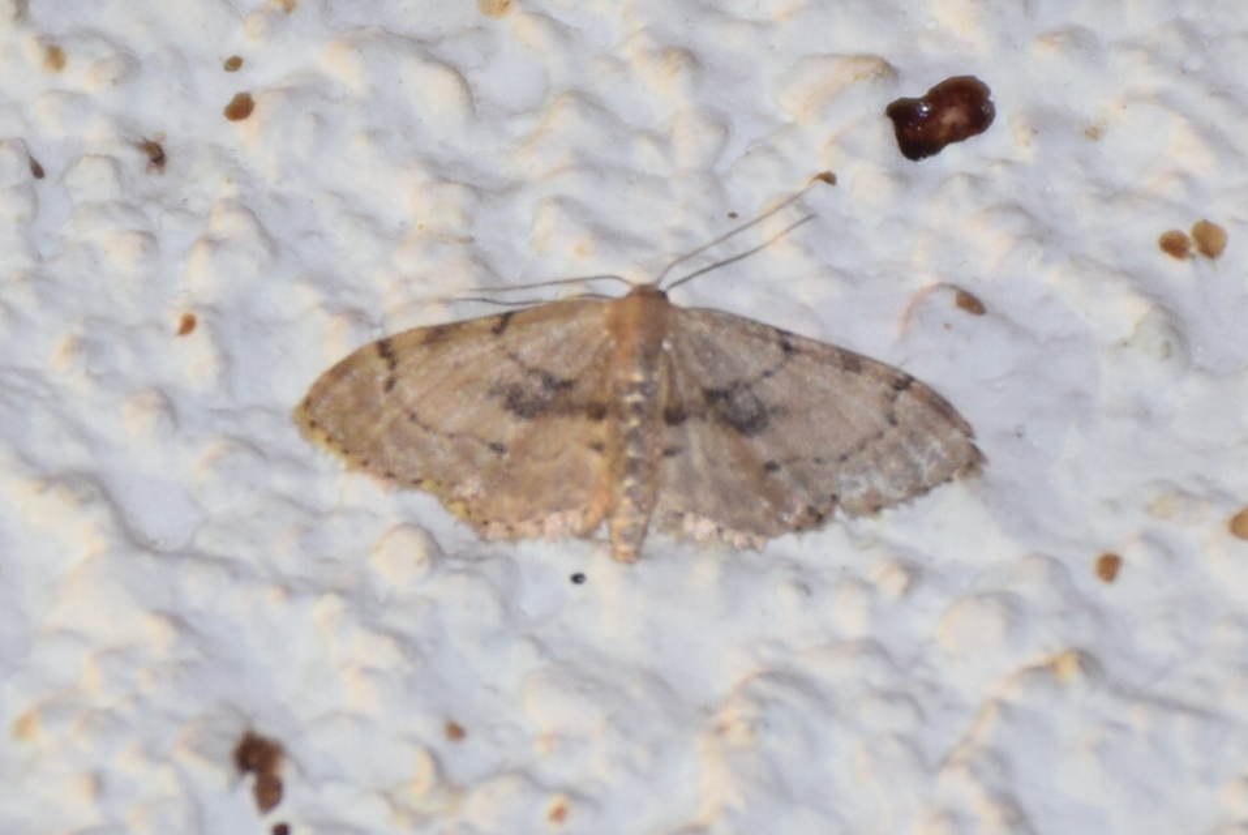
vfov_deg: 6.6
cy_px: 418
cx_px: 624
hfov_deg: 9.8
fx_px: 7286
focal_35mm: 210
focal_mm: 140
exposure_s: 1/60
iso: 320
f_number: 5.6
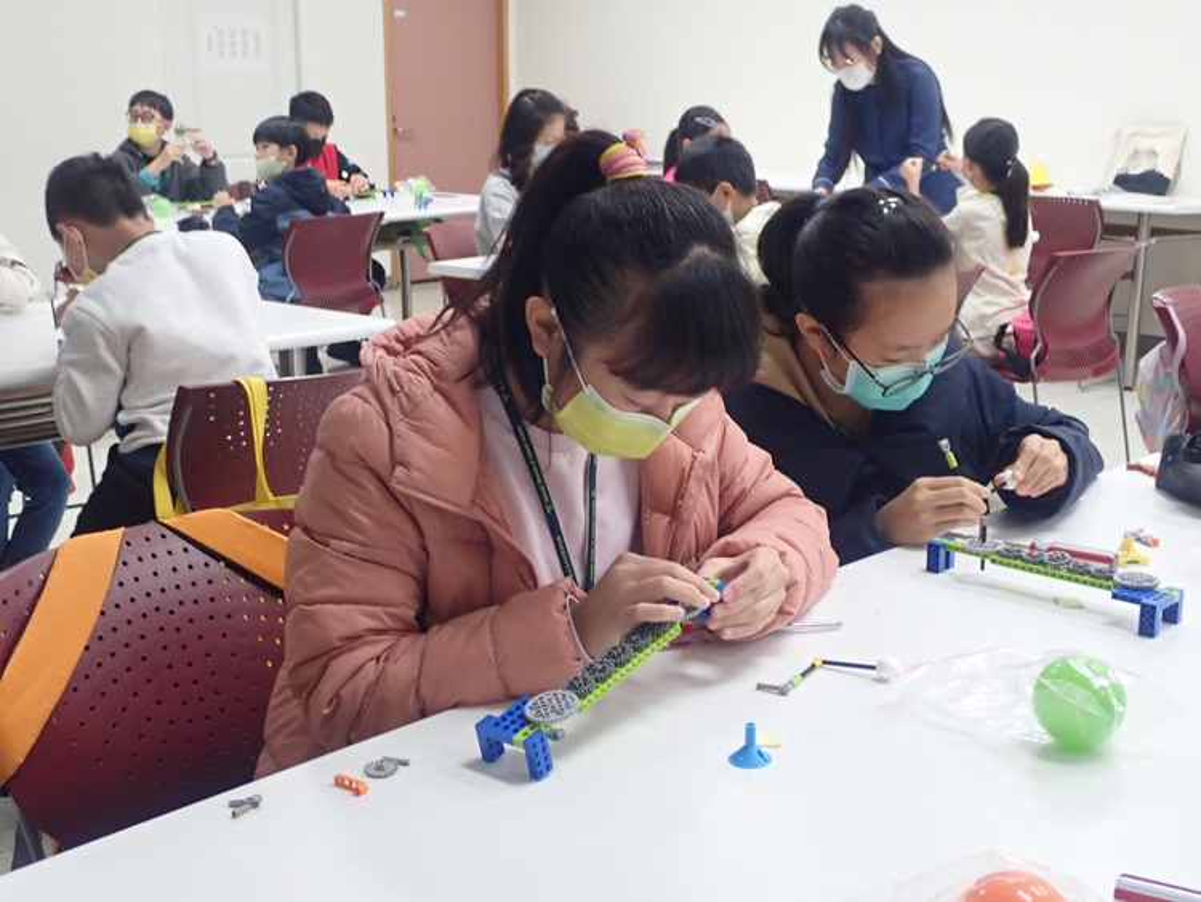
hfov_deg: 43.8
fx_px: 1492
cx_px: 600
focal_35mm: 43
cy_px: 451
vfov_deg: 33.6
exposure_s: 1/60
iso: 500
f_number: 2.9
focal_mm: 7.86
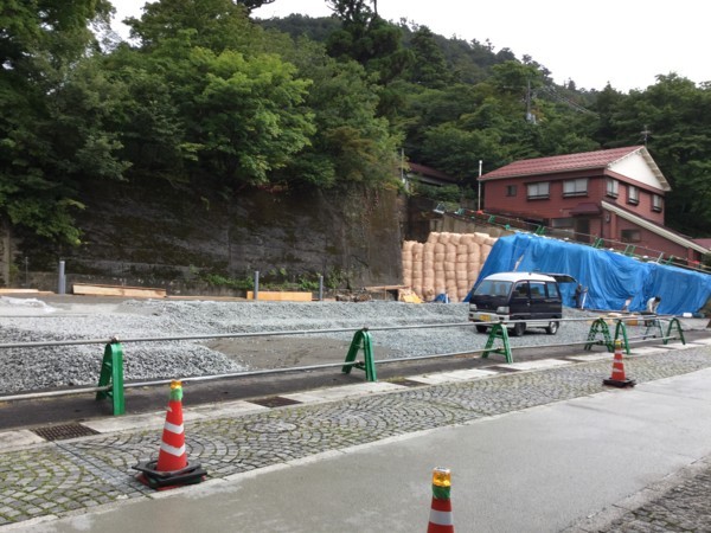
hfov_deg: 58.4
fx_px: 637
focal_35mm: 31
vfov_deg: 45.4
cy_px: 266
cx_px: 356
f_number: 2.4
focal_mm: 3.3
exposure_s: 1/176
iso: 25
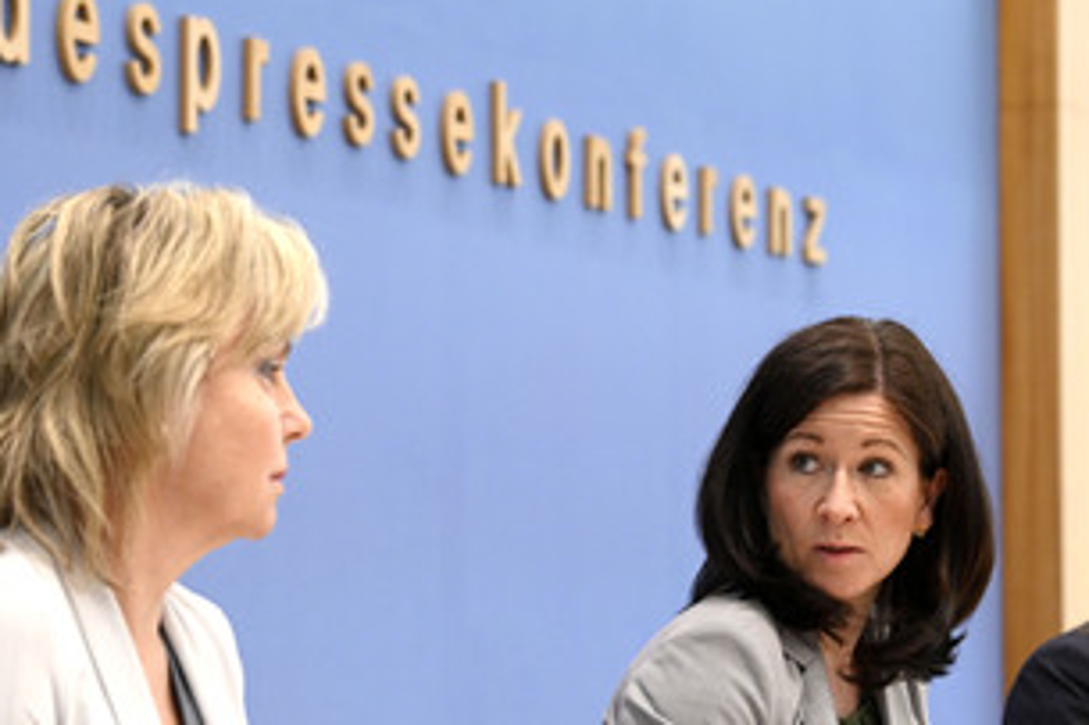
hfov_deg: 16.1
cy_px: 432
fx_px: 3840
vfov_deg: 10.8
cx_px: 512
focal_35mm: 127
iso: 4000
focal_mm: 86
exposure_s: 1/500
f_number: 5.6
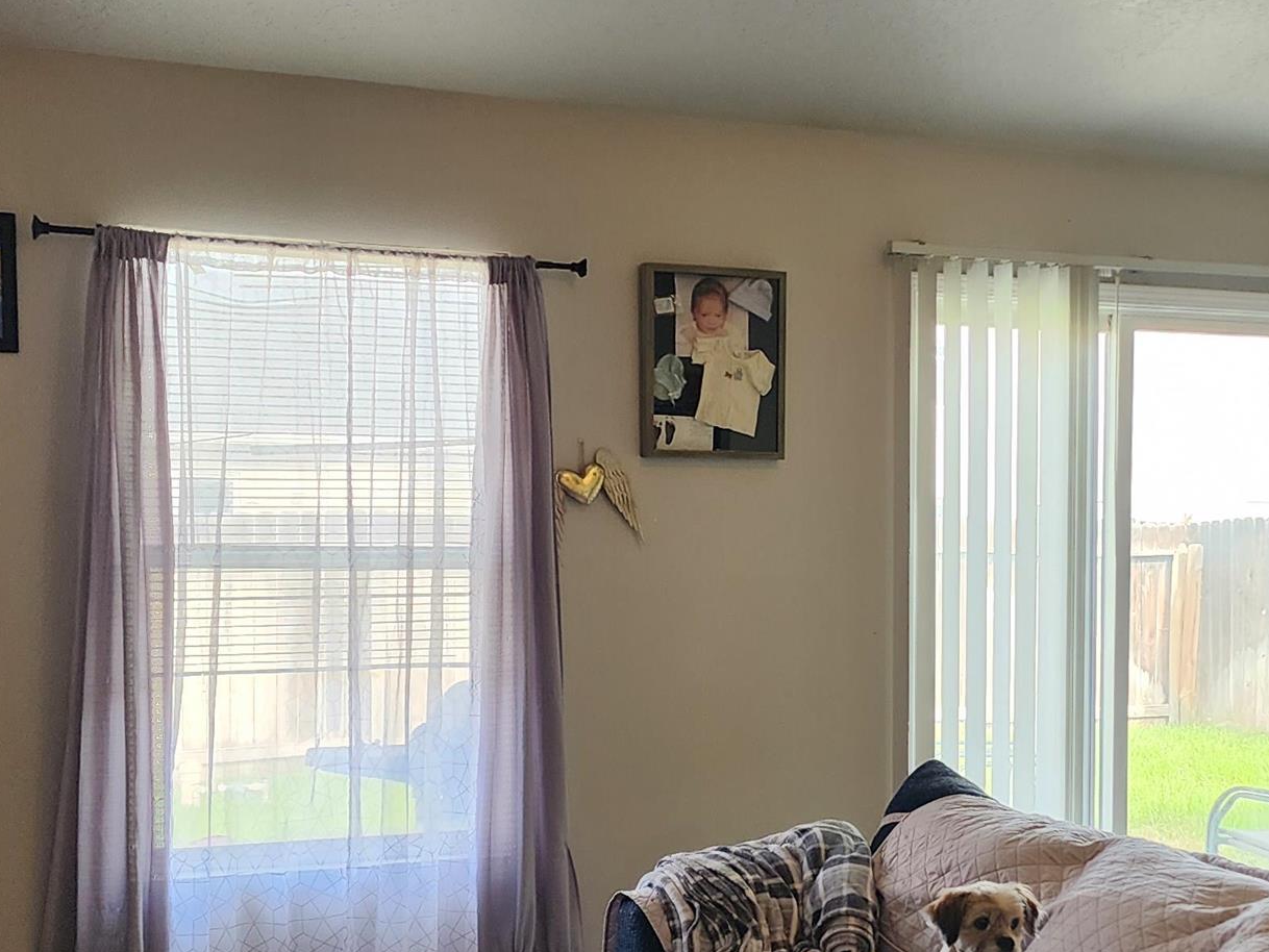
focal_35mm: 58
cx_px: 893
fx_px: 2127
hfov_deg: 32.8
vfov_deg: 25.1
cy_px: 612
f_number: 1.8
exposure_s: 1/120
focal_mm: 6.4
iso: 160
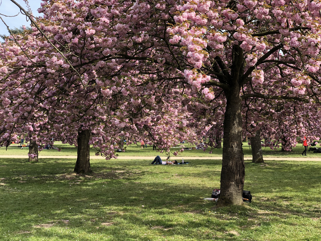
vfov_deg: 28.0
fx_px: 482
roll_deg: +0.6
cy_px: 120
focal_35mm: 52
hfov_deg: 36.8
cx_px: 160
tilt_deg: +1.3
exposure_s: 1/267
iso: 16
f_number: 2.4
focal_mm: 6
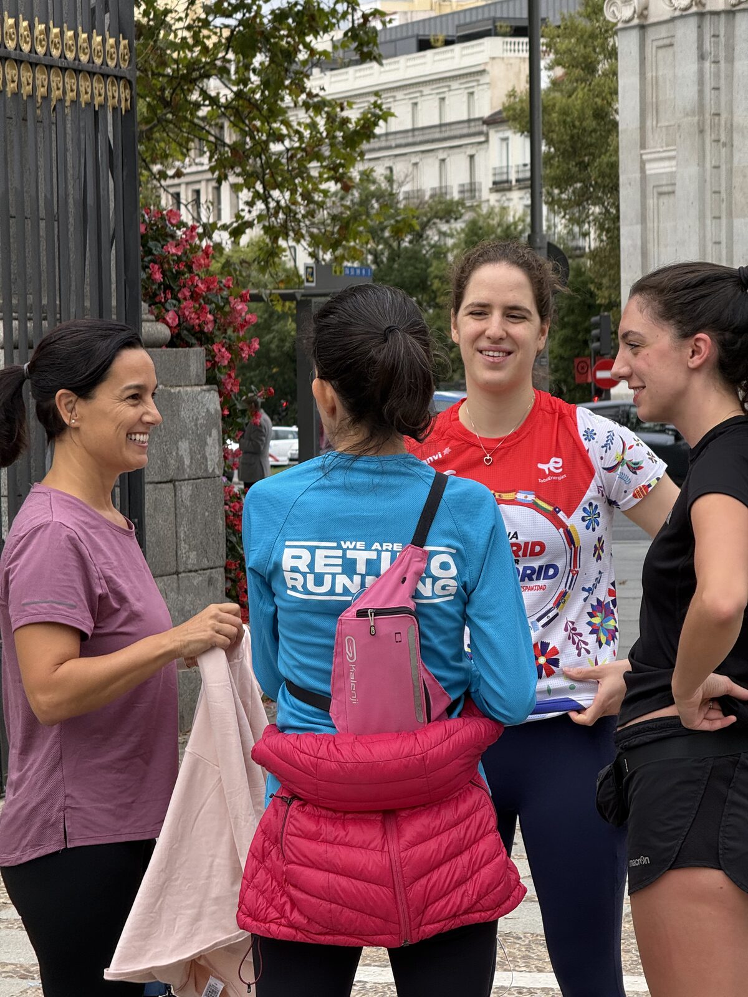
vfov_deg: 16.4
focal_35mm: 120
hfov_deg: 12.3
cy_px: 498
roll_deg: +0.1
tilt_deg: -2.1
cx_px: 374
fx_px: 3457
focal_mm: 15.66
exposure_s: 1/250
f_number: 2.8
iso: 64
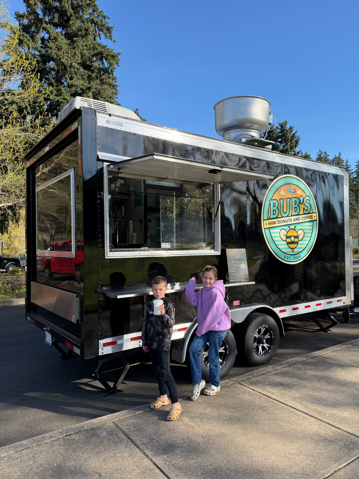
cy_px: 243
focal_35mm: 25
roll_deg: +0.3
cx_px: 186
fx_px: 346
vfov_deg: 69.4
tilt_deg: +0.8
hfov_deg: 54.9
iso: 100
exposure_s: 1/1812
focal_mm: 6.76
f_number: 1.78
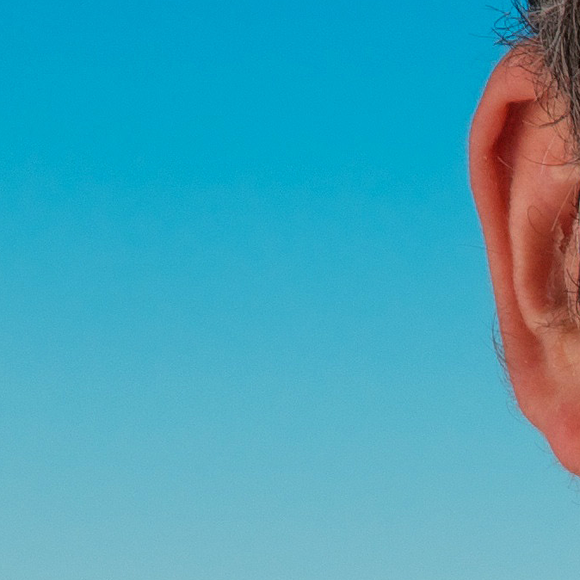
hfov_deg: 2.5
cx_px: 1153
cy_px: 735
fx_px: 13055
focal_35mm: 689
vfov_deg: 2.5
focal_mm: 85
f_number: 13
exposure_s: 1/60
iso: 200
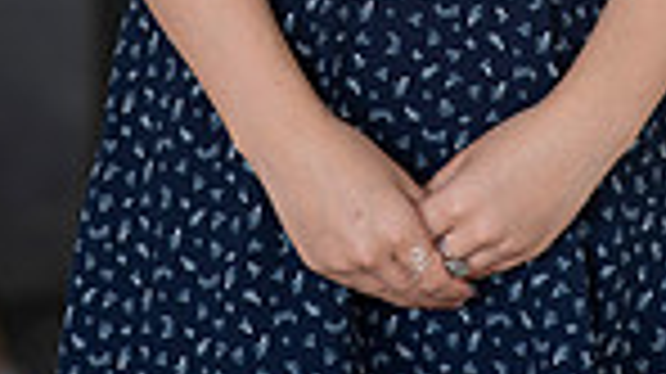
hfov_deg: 8.0
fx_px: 4782
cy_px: -491
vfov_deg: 4.4
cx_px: 410
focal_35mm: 271
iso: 200
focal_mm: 85
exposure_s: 1/320
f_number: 2.8
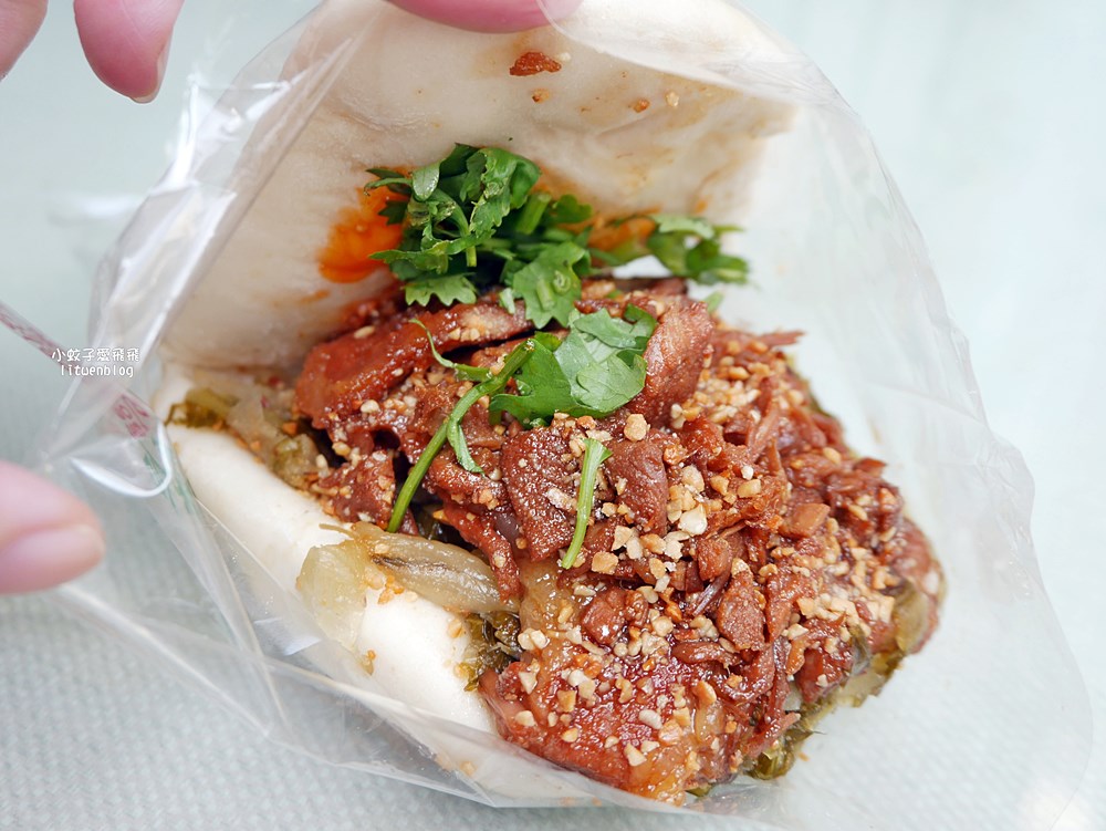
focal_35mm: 34
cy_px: 416
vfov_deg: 41.8
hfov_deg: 53.9
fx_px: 1087
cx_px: 553
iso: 200
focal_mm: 17
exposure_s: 1/160
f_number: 4.1
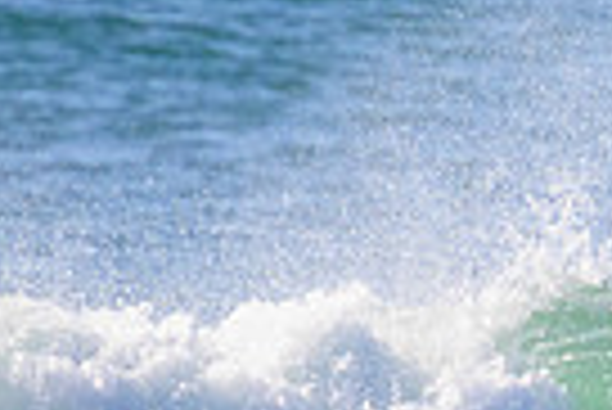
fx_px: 58167
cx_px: 1148
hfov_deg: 0.6
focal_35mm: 3418
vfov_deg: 0.4
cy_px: 565
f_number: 11
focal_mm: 800
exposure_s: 1/2000
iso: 1600
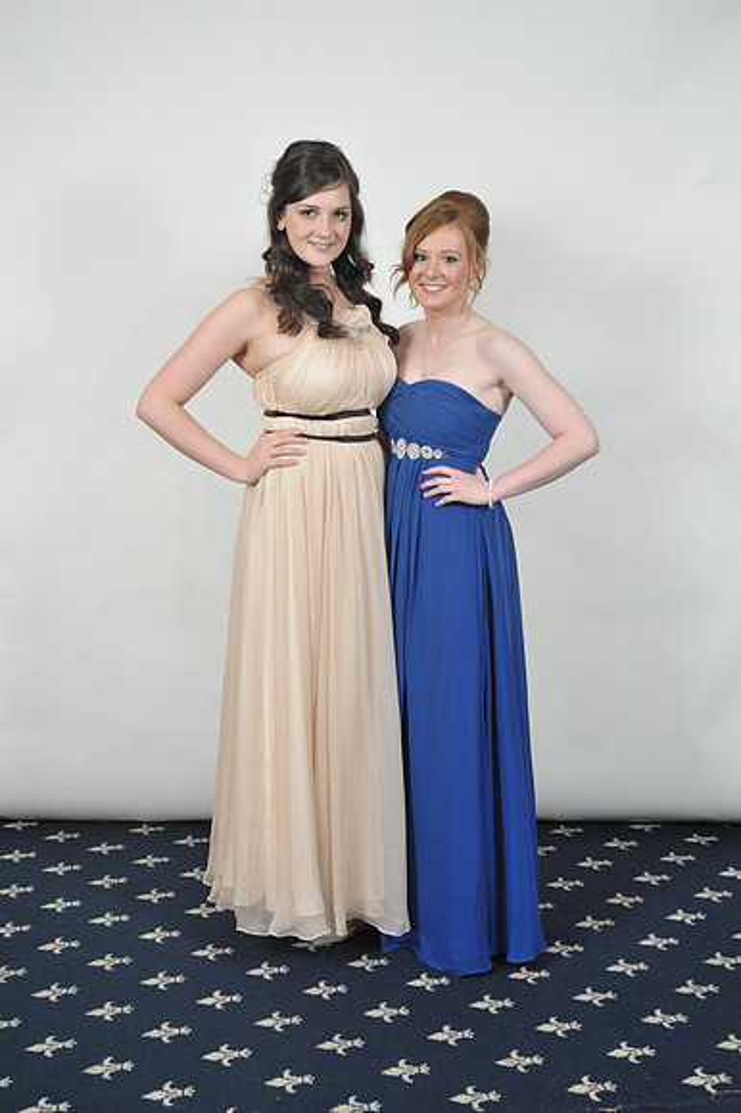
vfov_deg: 41.1
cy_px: 556
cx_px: 370
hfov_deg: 28.0
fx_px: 1484
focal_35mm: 48
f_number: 7.1
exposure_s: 1/160
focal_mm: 48
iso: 1000
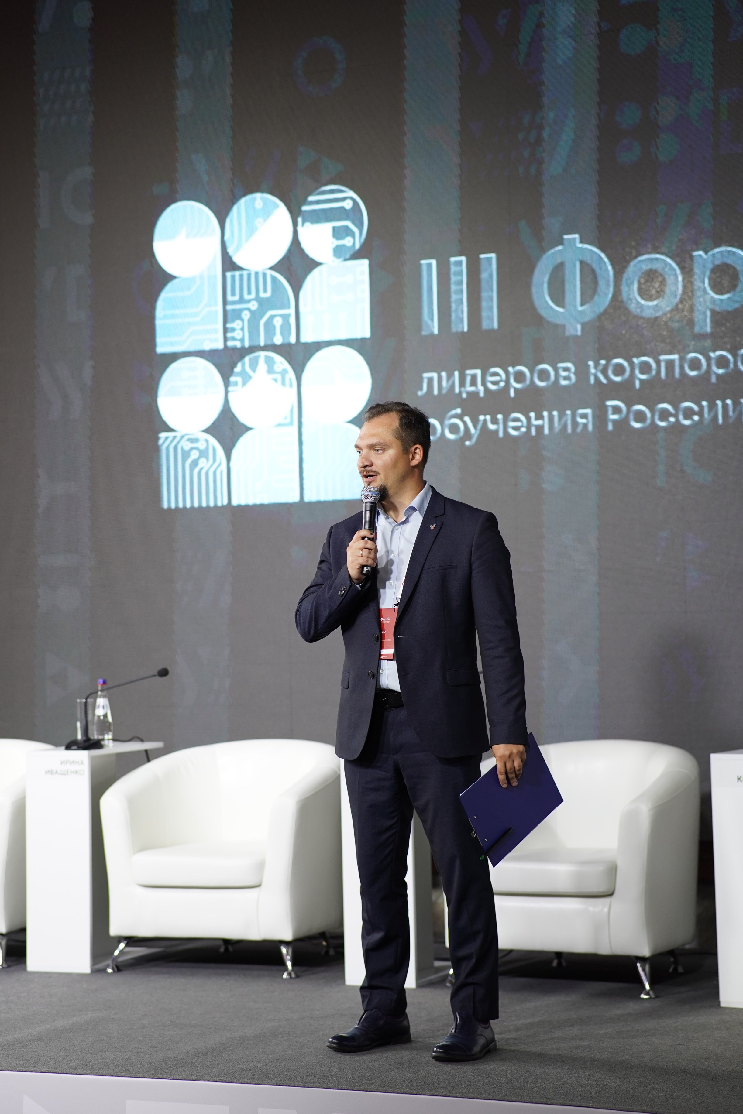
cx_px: 357
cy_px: 540
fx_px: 2755
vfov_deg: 22.9
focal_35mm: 89
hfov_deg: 15.4
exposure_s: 1/400
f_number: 2.2
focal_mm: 85
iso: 640
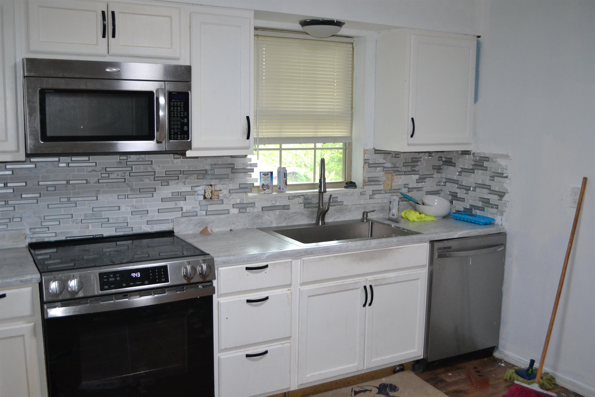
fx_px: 545
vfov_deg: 40.0
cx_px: 298
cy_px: 198
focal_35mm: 33
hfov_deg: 57.2
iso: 1400
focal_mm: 22
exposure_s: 1/60
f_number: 4
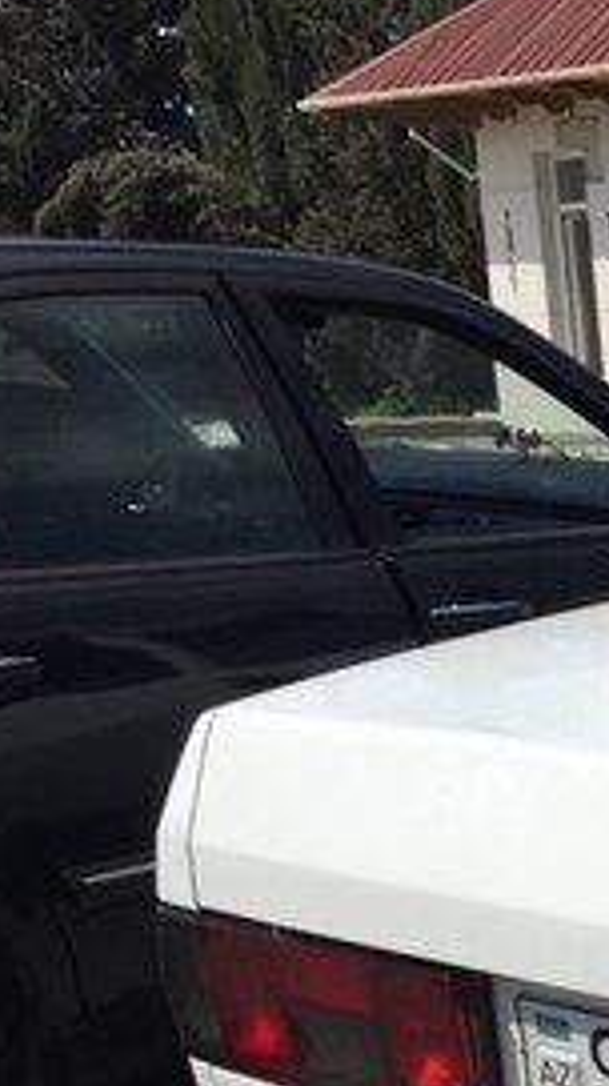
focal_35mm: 77
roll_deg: -0.4
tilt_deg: -13.7
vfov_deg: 26.8
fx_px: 2215
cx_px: 1302
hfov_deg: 13.1
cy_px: 928
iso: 32
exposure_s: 1/2475
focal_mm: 4.15
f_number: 2.2
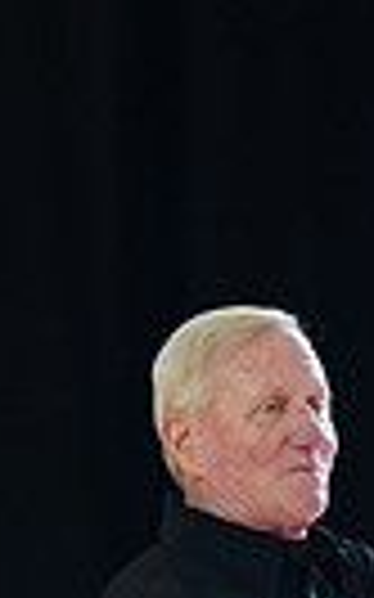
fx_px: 13404
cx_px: 79
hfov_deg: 1.6
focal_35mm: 821
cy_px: 1039
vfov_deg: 2.6
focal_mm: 185
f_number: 2.8
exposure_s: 1/400
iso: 2000
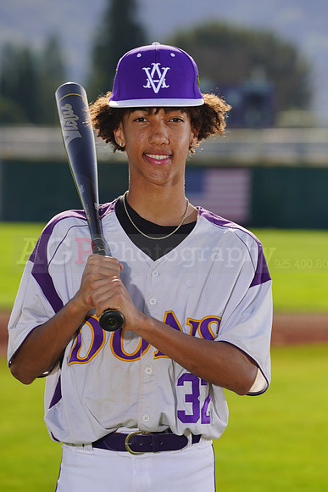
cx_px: 164
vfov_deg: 7.2
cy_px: 246
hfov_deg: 4.8
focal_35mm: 285
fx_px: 3892
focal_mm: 285
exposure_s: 1/250
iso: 100
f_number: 9
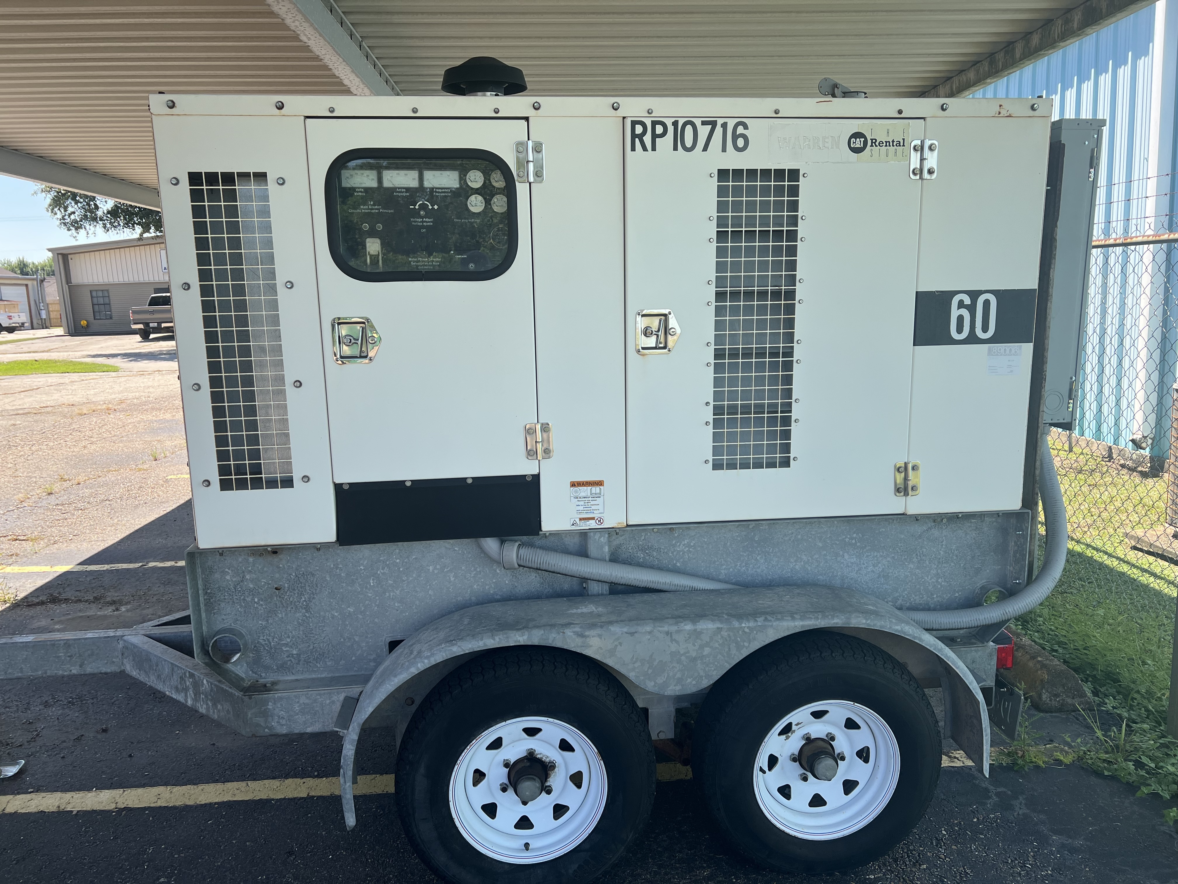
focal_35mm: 26
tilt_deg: -10.3
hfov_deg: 67.3
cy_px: 442
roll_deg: +2.2
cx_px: 589
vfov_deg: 53.1
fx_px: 885
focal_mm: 5.7
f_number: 1.5
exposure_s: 1/1252
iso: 50
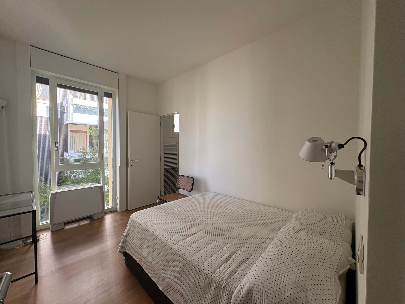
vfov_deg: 85.7
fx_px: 164
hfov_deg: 102.1
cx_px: 202
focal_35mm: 14
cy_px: 152
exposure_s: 1/134
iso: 100
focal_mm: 2.22
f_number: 2.2
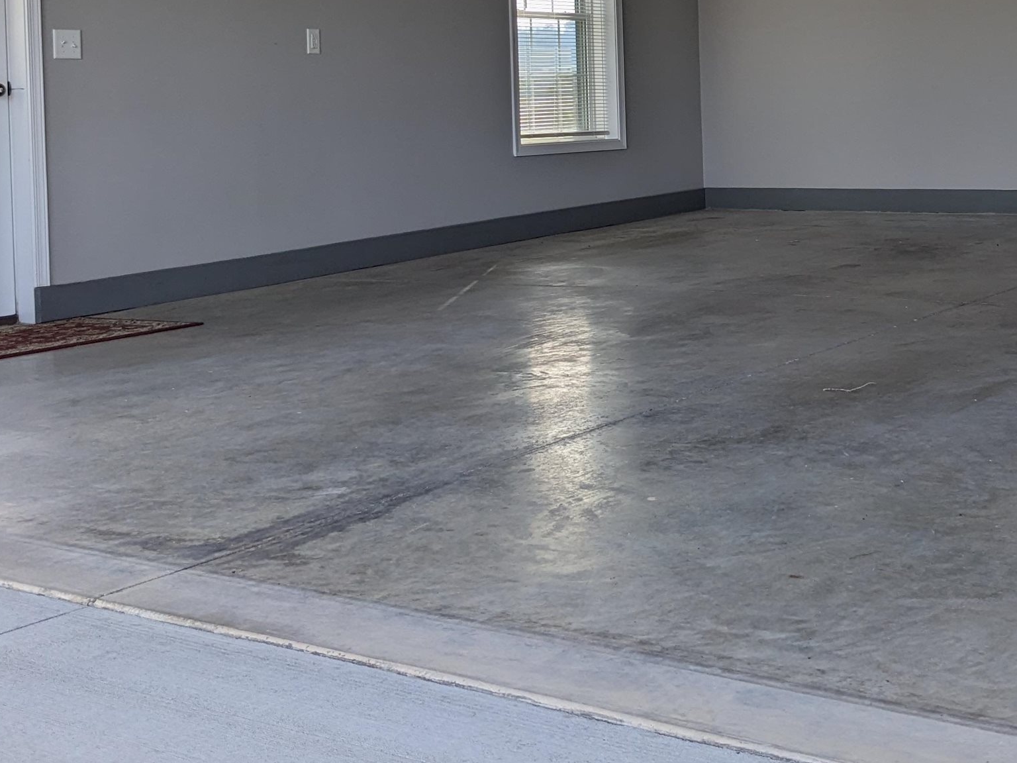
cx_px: 786
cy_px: 131
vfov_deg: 26.4
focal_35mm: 54
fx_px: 1586
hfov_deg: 34.6
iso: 45
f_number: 1.73
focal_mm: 4.38
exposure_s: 1/600
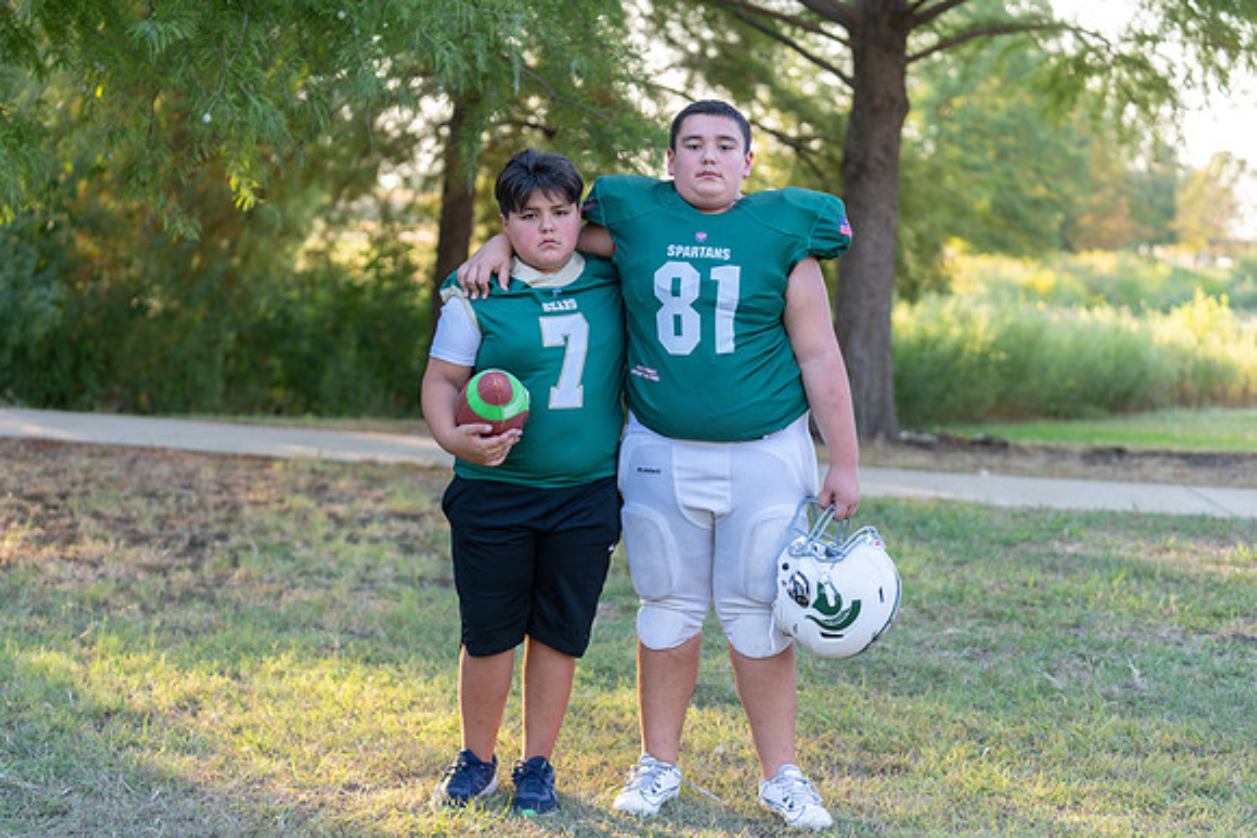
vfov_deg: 19.1
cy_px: 419
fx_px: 2497
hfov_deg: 28.3
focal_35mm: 71
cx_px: 628
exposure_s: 1/320
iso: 250
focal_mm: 70
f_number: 2.8
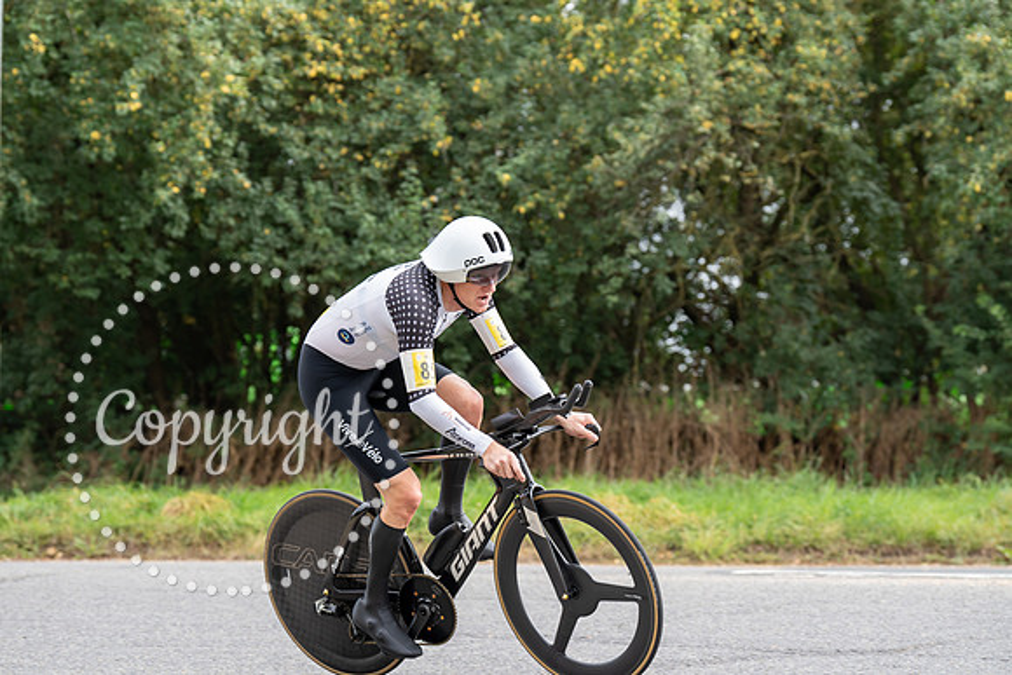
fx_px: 3093
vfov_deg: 12.5
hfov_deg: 18.6
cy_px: 338
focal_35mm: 110
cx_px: 506
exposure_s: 1/1000
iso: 500
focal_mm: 110
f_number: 4
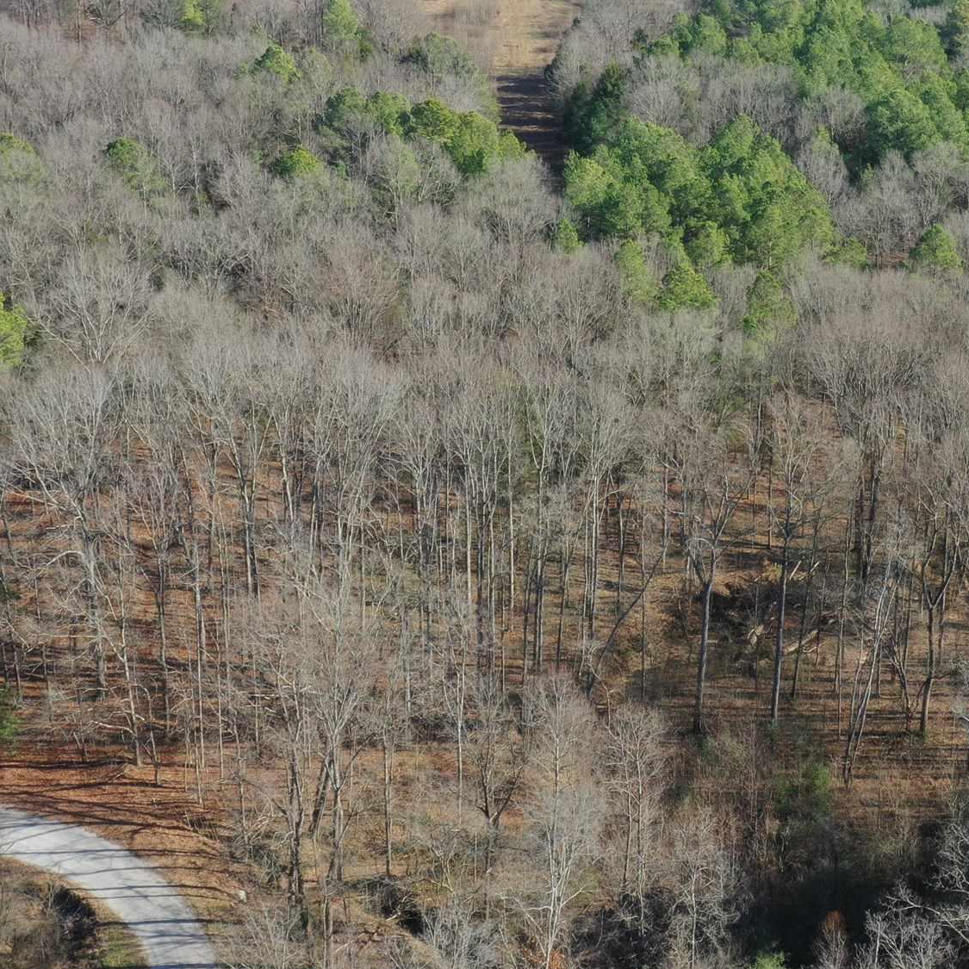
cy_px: 288
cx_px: 881
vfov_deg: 26.3
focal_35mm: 65
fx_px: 2059
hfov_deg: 25.6
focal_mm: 10.26
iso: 100
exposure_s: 1/120
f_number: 8
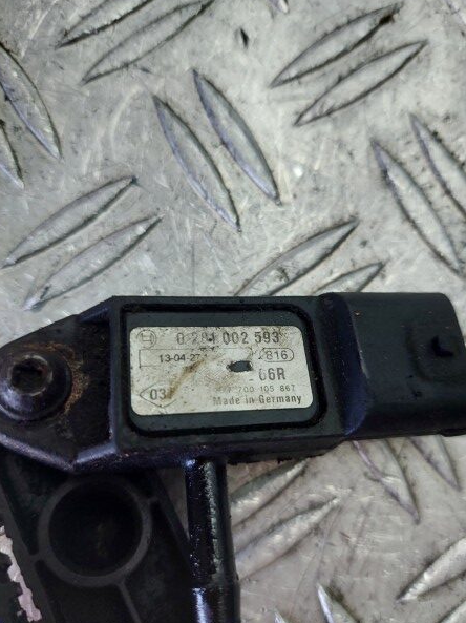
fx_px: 485
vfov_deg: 65.3
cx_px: 249
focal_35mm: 27
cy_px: 327
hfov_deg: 51.3
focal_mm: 5.23
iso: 64
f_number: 1.8
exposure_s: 1/50
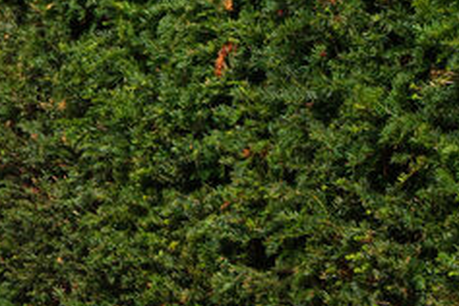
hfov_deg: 4.9
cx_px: -1197
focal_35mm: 387
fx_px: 4934
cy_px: -500
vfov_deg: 3.5
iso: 100
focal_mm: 34
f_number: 8
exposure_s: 1/200
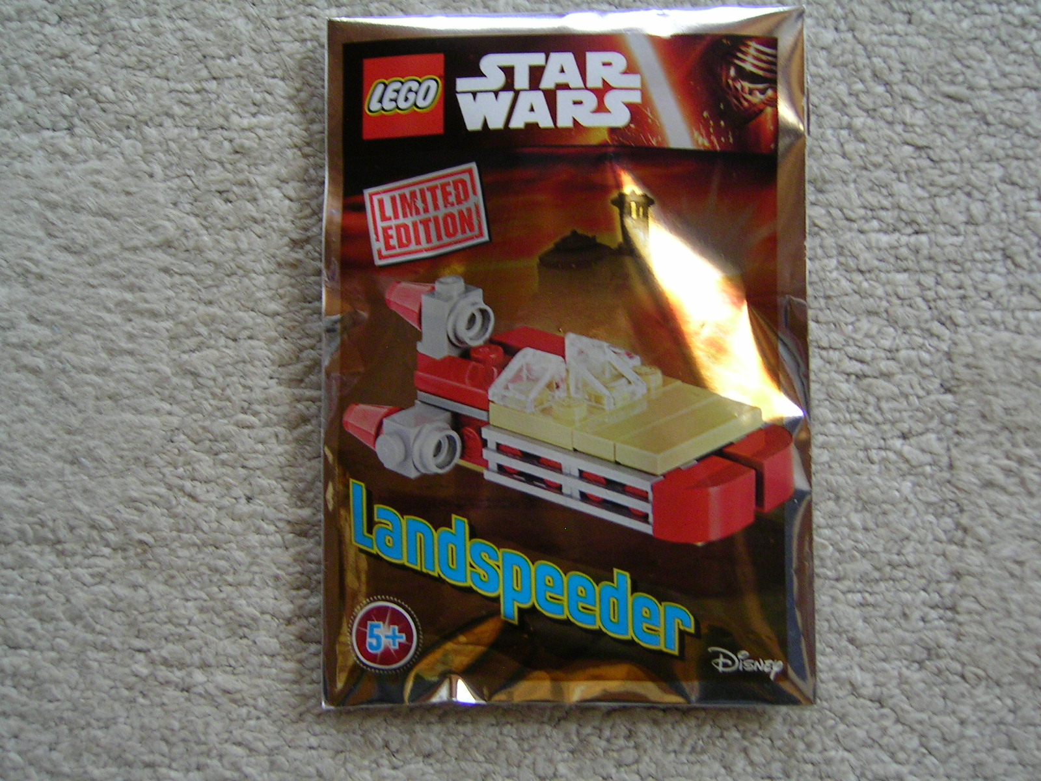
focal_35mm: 36
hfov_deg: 51.4
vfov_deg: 39.7
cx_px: 520
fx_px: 1083
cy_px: 390
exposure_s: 1/9.8
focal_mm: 5.6
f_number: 2.8
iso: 100
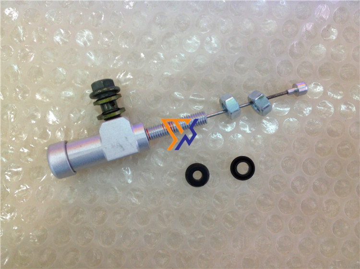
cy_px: 134
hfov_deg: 52.6
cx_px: 180
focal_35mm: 35
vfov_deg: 40.7
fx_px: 364
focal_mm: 4.28
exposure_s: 1/30
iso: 50
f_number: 2.4
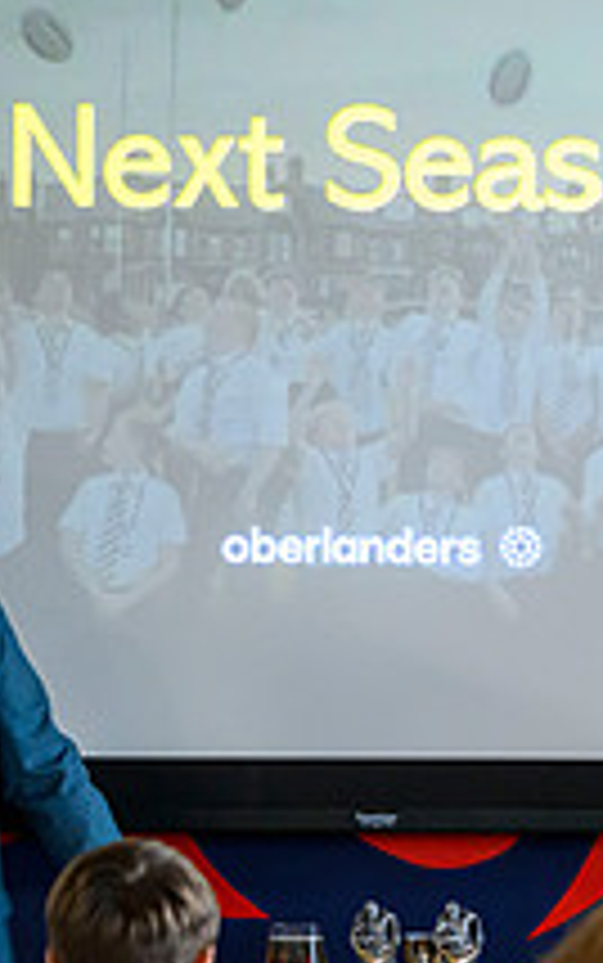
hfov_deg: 3.5
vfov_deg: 5.6
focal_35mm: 373
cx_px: 1233
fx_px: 9794
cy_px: 862
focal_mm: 135
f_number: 3.2
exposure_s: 1/160
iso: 5000
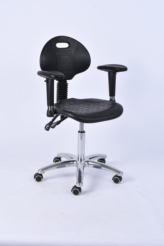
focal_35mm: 60
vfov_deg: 33.4
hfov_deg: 22.6
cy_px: 123
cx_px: 82
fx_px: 410
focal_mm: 40
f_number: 9
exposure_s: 1/125
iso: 125
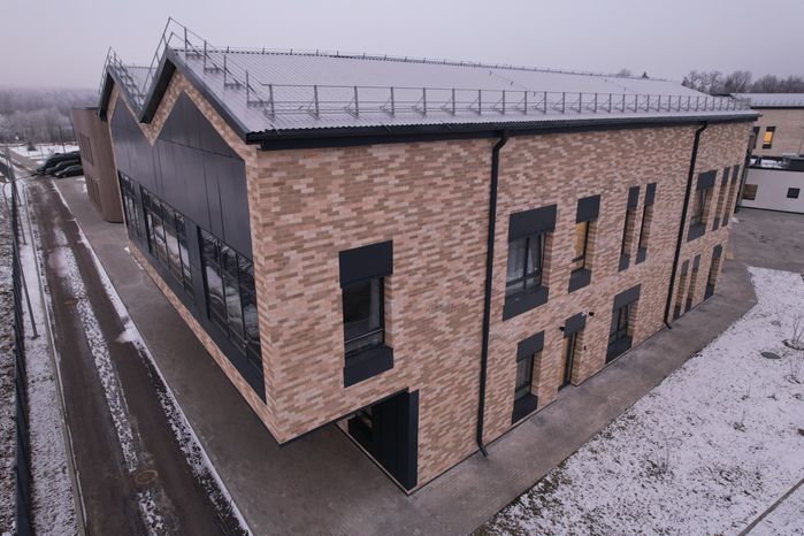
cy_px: 268
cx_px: 402
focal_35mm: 22
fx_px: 491
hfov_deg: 78.6
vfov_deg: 57.2
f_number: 2.8
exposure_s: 1/50
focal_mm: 8.38
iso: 100
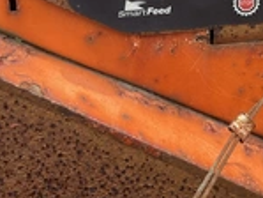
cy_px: -42
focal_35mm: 78
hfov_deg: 24.5
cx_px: 217
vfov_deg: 18.0
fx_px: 593
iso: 25
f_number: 1.8
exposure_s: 1/435
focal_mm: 3
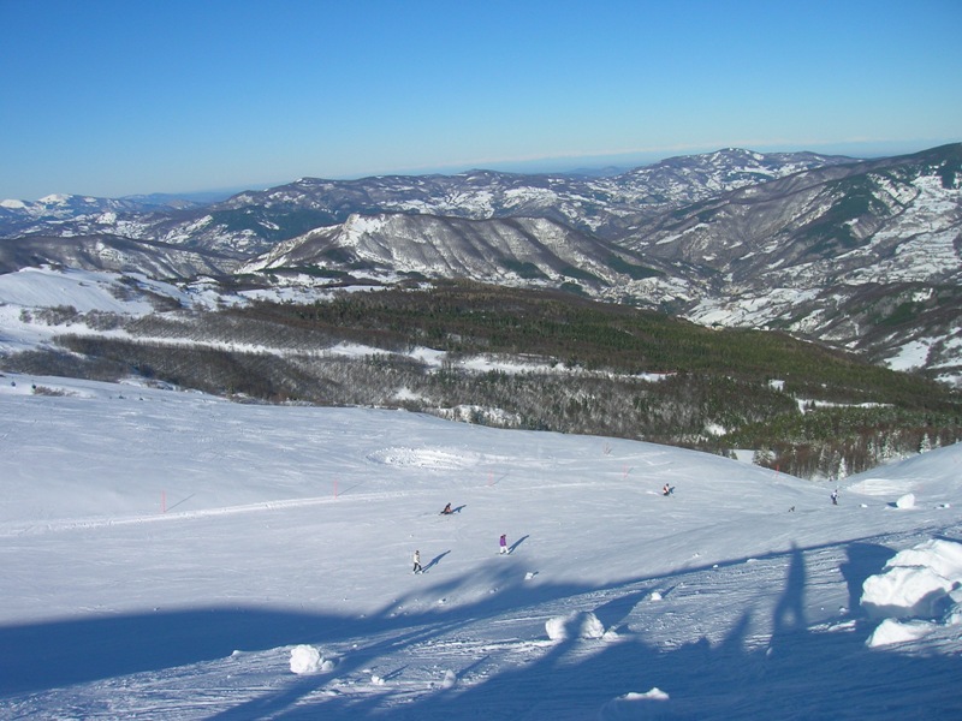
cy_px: 360
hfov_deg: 54.0
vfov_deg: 41.8
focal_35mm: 34
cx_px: 481
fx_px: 945
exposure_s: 1/791
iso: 50
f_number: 4.9
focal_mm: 5.7
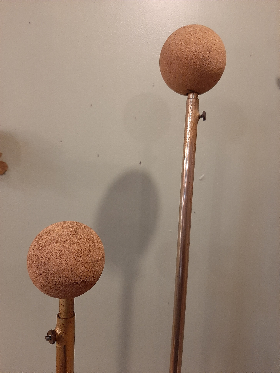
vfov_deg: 67.3
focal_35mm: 26
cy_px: 186
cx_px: 140
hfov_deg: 53.1
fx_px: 280
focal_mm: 3.93
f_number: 1.7
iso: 250
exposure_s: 1/50
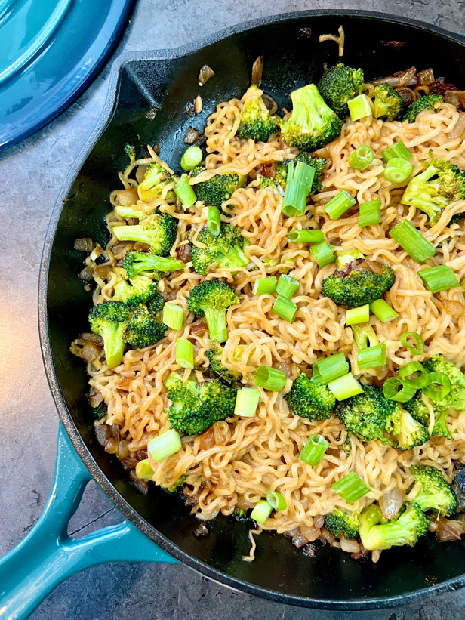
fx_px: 483
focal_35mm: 27
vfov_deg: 65.3
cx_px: 234
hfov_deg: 51.4
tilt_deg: -84.9
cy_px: 300
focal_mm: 5.7
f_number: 1.5
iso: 320
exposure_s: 1/60
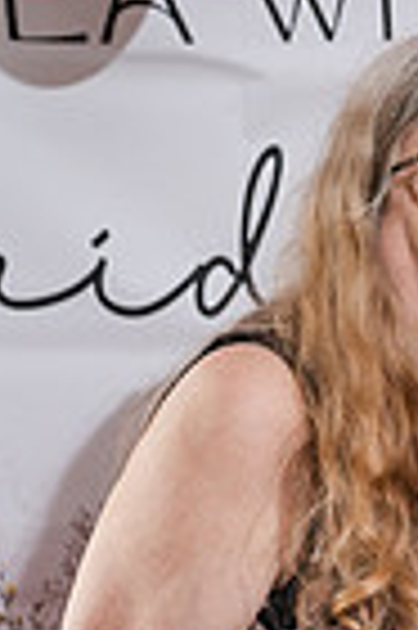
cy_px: 594
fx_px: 3143
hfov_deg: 7.5
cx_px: 625
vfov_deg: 11.3
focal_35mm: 180
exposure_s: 1/250
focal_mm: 56
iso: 2000
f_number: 4
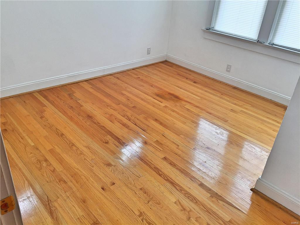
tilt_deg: -29.4
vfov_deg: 48.2
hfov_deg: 61.7
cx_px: 150
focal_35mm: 29
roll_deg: -4.4
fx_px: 251
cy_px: 112
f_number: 2.2
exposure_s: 1/60
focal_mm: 4.15
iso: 32
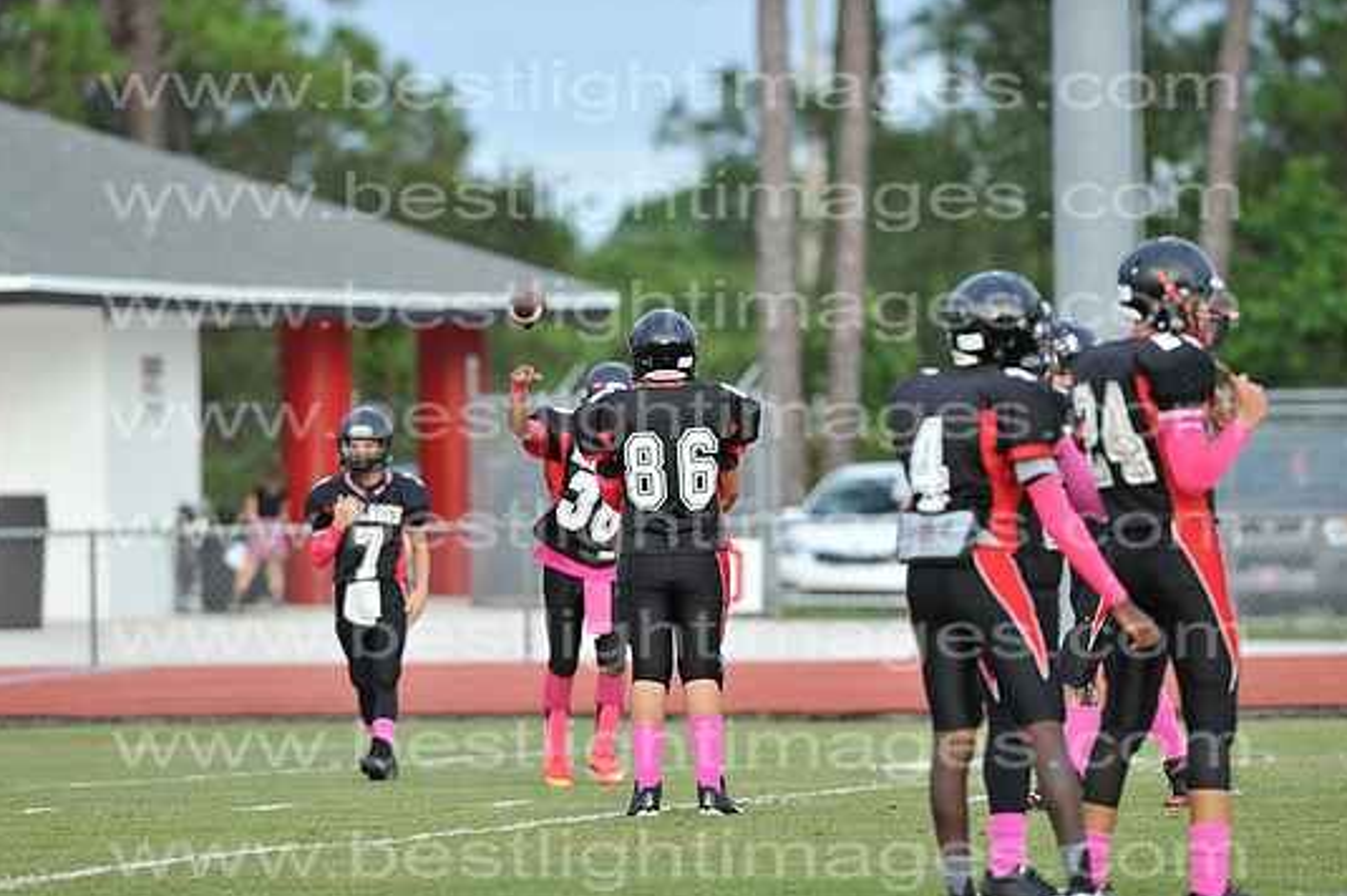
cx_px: 680
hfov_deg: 6.3
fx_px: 12152
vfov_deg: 4.2
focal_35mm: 325
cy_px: 476
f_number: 4
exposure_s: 1/1600
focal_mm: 300
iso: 1000
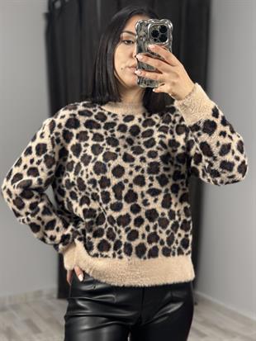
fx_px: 473
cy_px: 170
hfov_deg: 30.3
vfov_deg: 39.6
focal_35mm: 48
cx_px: 128
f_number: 1.78
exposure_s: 1/100
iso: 100
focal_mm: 6.86
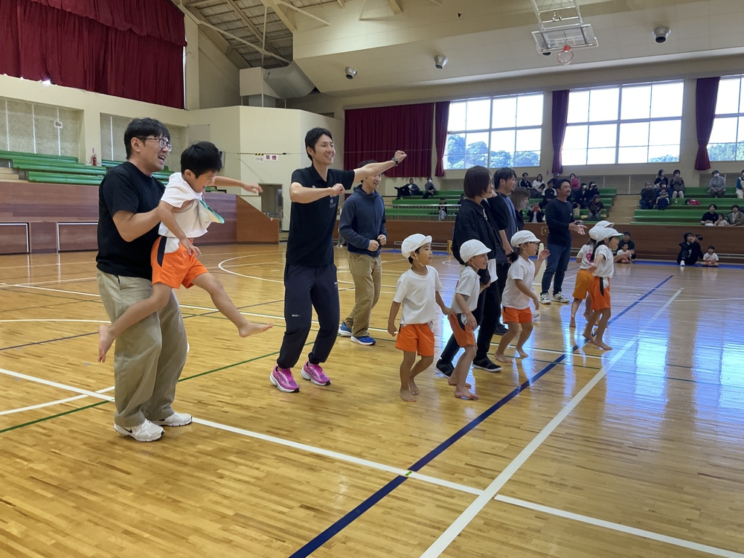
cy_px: 279
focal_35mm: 29
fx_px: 623
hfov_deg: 61.7
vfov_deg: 48.2
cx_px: 372
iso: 64
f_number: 1.8
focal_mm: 3
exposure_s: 1/122
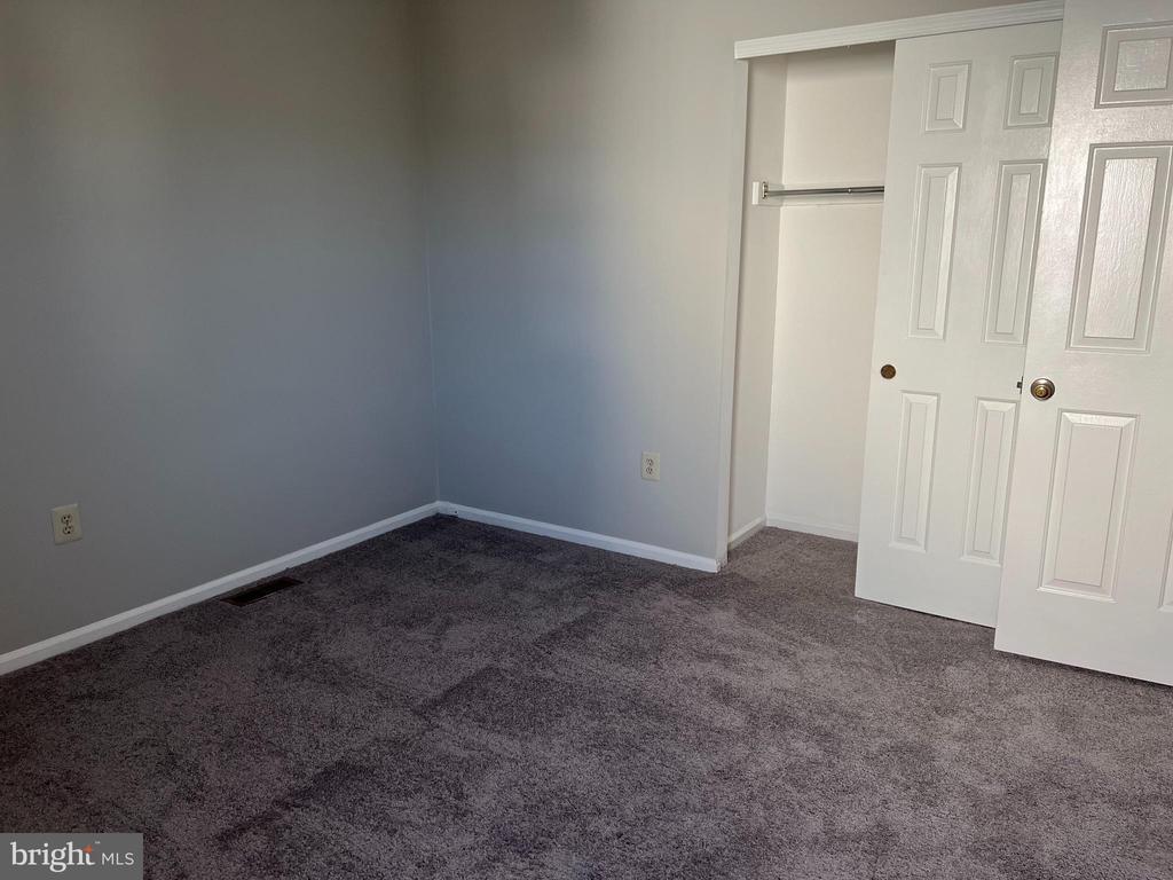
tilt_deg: -12.4
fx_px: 881
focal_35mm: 26
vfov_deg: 53.1
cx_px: 586
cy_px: 440
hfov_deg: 67.3
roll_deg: +0.8
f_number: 1.5
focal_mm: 5.7
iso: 125
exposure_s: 1/120
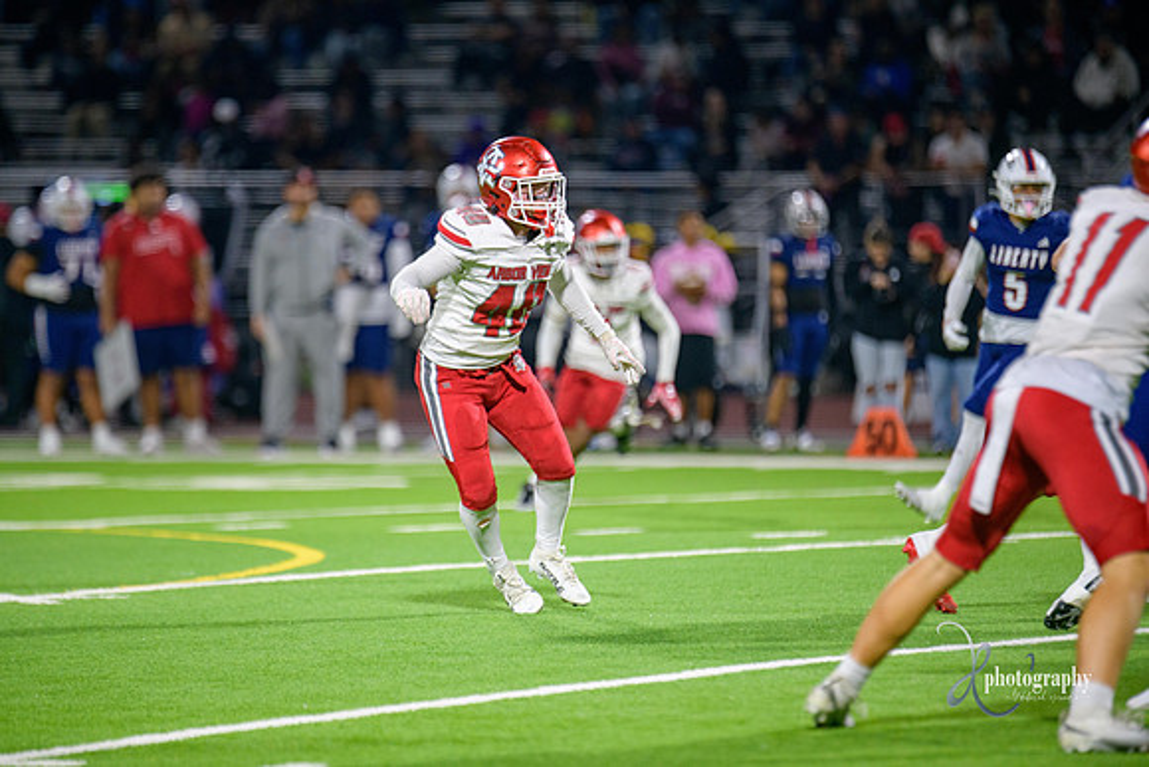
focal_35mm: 300
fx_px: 9577
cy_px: 384
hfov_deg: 6.9
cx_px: 574
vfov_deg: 4.6
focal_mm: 300
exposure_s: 1/250
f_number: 2.8
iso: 2000
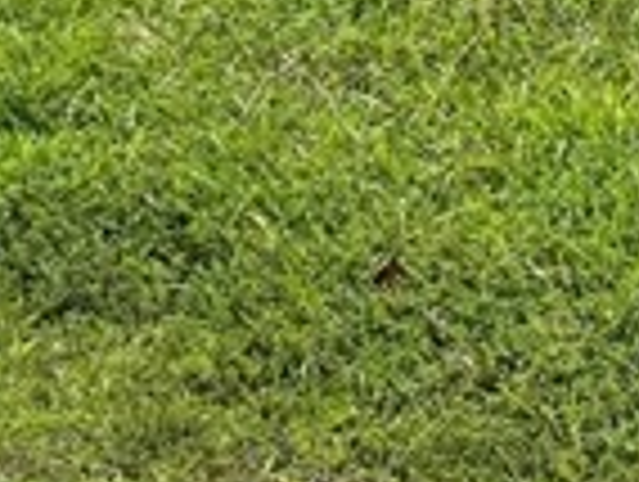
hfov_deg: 10.2
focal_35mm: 187
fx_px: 3458
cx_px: 968
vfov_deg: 7.6
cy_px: -532
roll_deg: +0.1
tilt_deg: -3.5
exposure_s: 1/3448
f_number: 1.6
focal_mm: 5.1
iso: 32
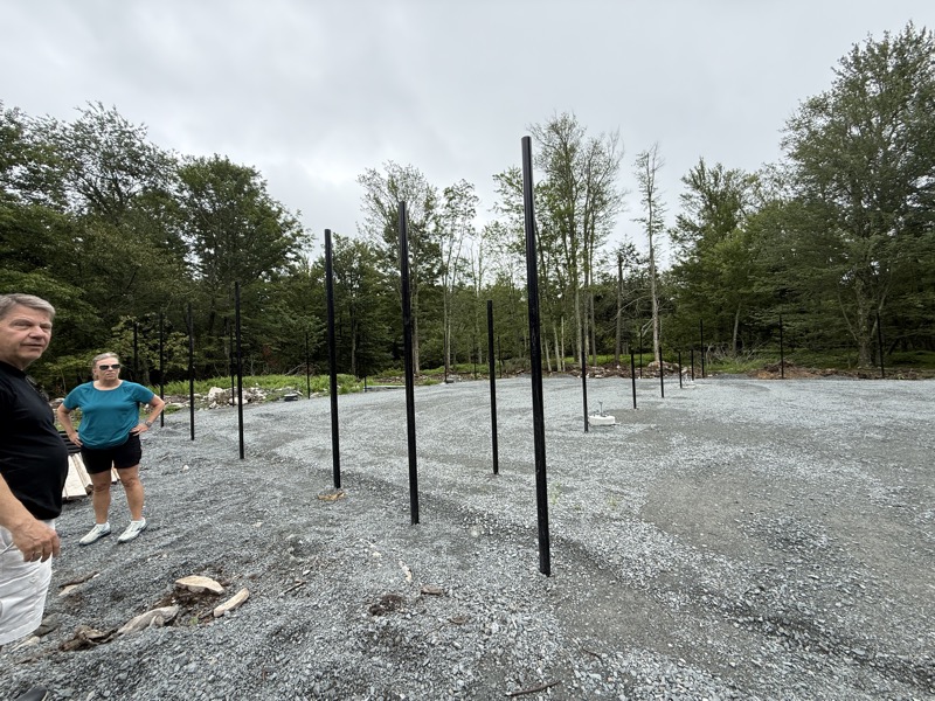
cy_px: 350
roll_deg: +3.4
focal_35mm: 14
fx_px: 378
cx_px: 468
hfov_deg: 102.1
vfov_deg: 85.7
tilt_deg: +1.0
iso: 64
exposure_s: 1/742
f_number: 2.2
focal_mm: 2.22
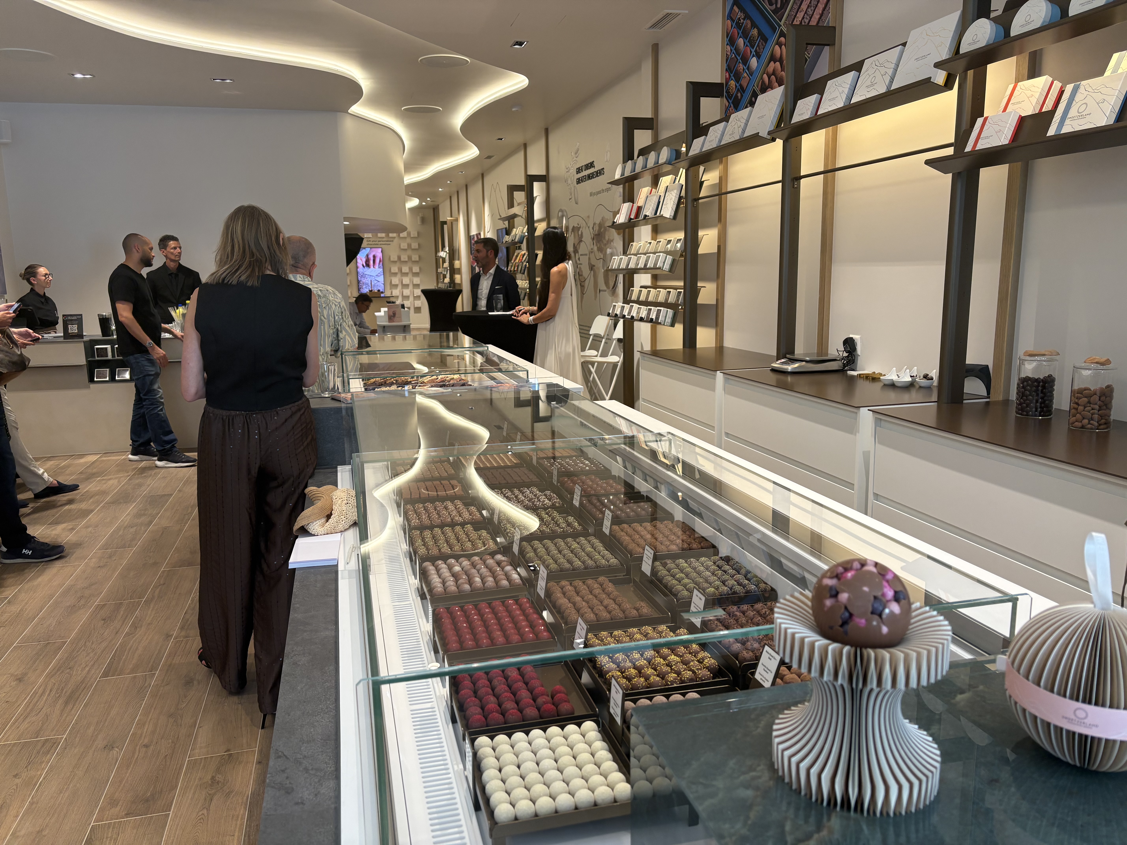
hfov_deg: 67.3
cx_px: 564
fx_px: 846
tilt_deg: -10.6
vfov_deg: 53.1
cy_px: 422
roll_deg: +1.3
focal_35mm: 26
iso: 80
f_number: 1.6
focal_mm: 5.96
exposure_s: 1/100
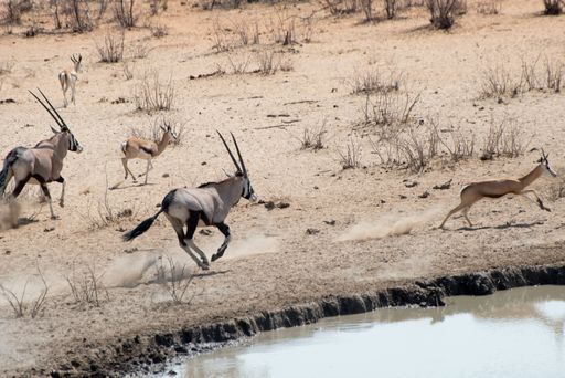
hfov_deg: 6.9
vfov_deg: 4.6
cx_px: 282
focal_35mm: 300
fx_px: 4711
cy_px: 189
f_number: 13
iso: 800
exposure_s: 1/1250
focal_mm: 300
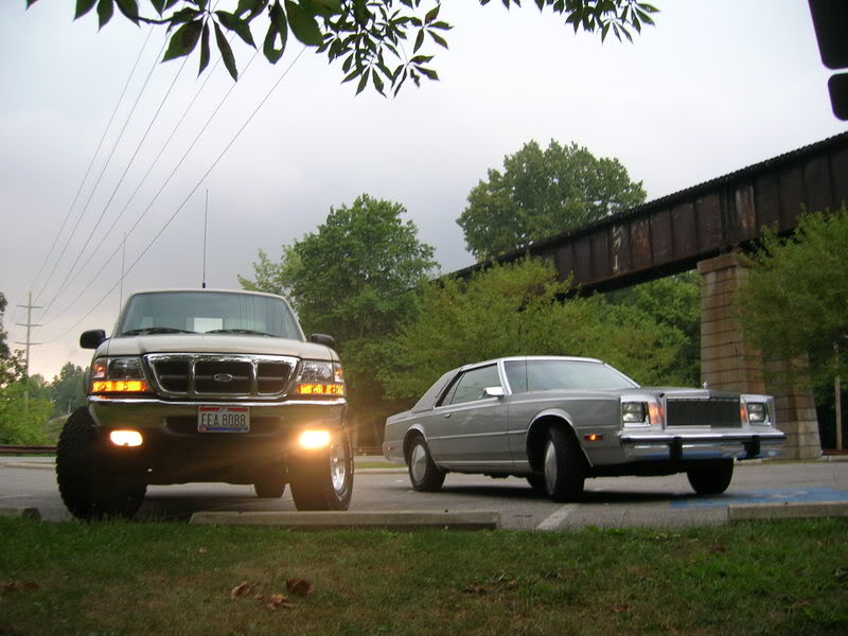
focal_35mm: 34
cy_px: 318
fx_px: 833
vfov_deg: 41.8
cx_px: 424
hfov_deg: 54.0
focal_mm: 5.7
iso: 50
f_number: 2.9
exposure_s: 1/25
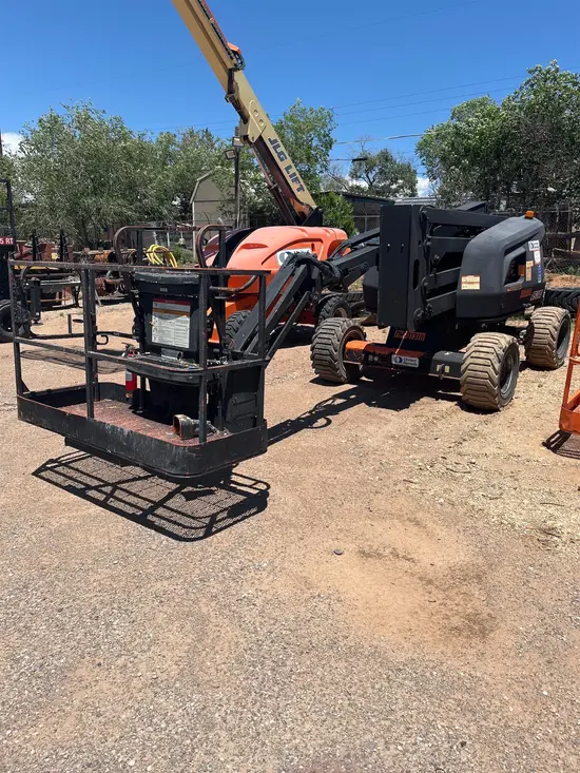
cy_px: 386
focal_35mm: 26
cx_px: 290
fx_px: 581
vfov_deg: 67.3
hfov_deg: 53.1
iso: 50
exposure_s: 1/3876
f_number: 1.6
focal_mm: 5.1
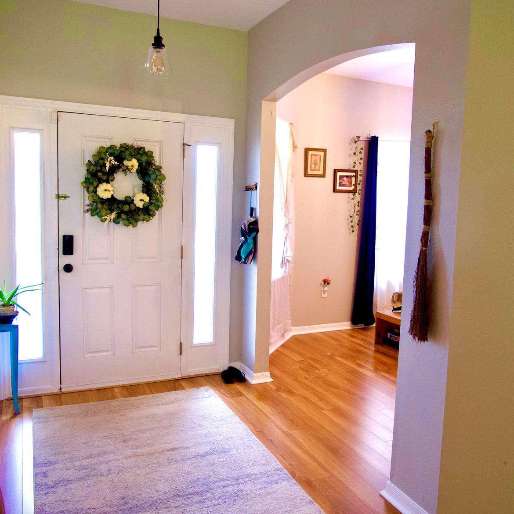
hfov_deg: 55.5
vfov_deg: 55.6
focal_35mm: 29
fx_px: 487
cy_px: 251
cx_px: 280
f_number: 3.5
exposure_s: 1/60
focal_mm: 12
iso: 1250
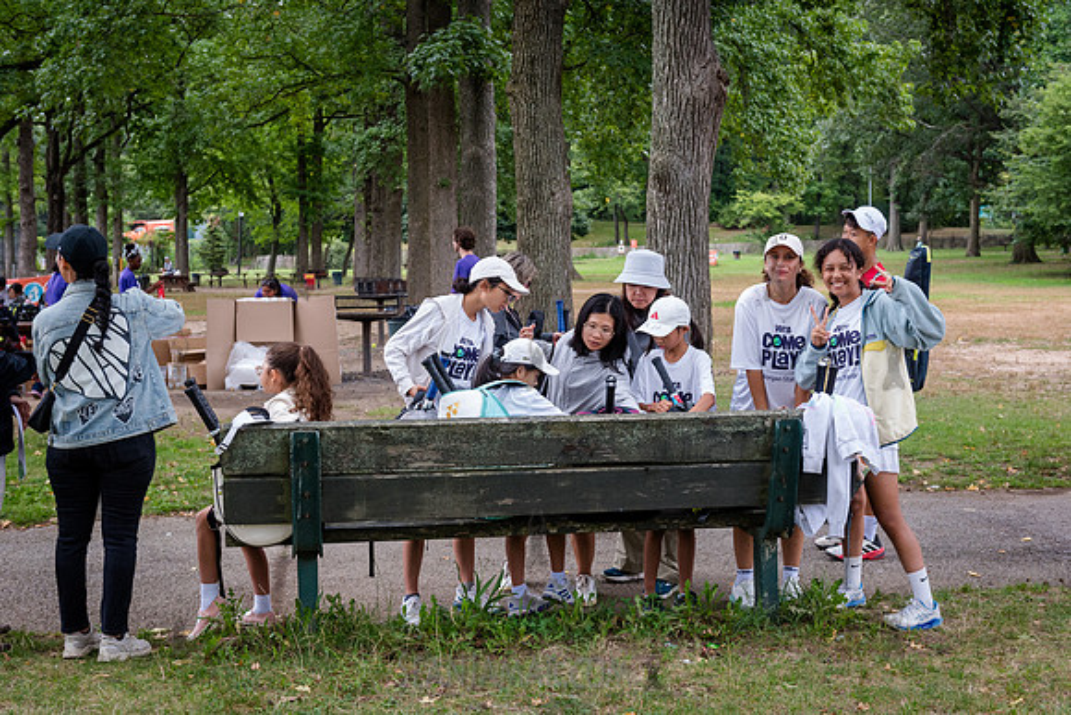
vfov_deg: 27.0
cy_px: 358
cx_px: 536
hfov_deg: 39.6
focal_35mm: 50
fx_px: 1488
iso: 1000
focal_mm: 50
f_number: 5
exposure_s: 1/160
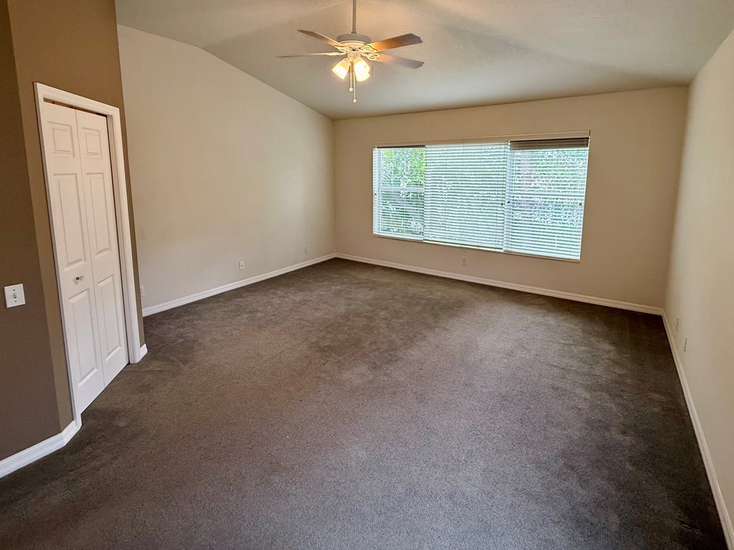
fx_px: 360
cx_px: 381
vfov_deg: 73.8
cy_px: 217
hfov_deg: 91.0
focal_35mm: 17
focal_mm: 2.22
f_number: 2.2
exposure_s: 1/120
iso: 200
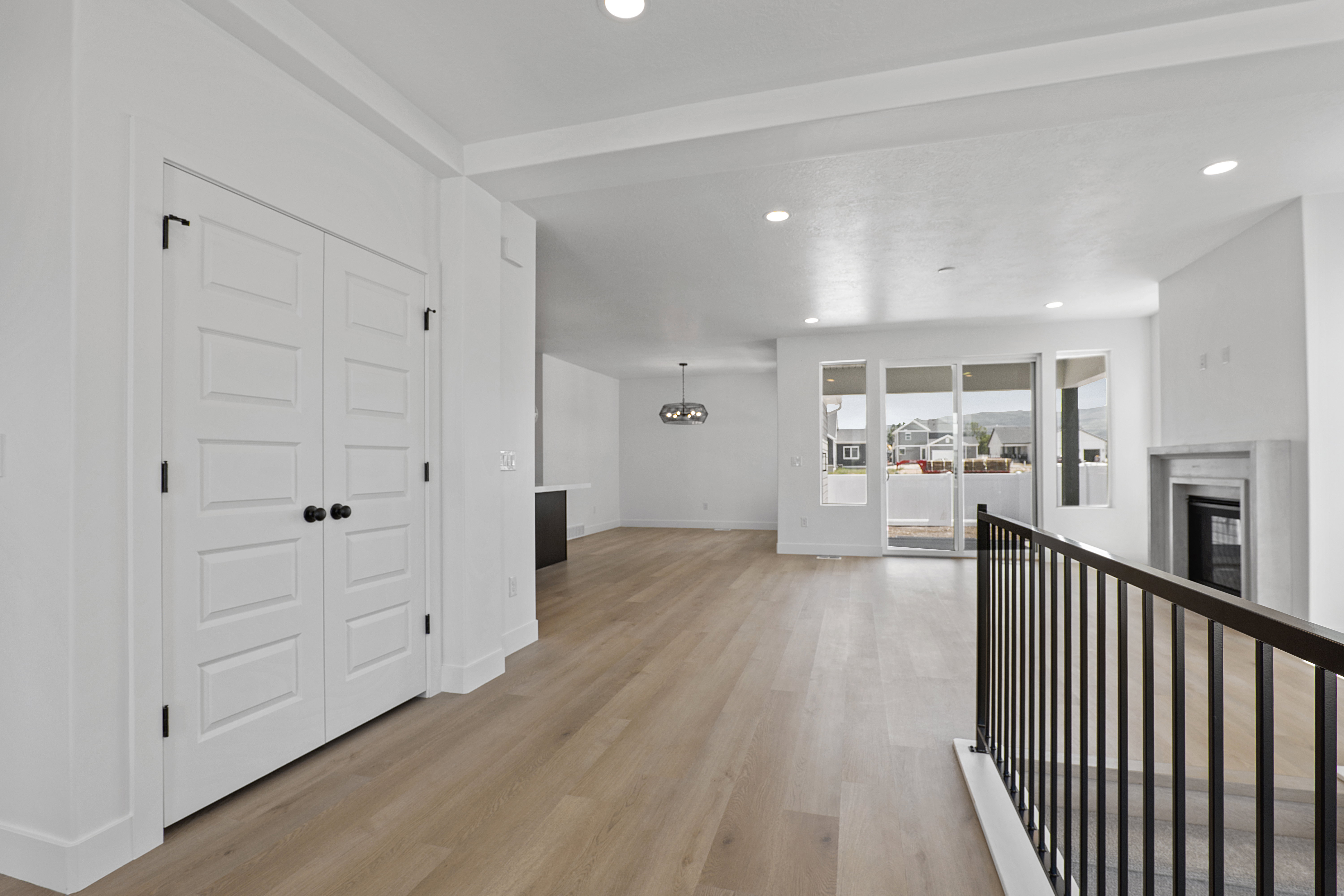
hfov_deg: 96.7
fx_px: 597
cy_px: 448
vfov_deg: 73.7
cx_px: 672
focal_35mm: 16
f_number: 9
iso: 250
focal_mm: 16
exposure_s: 1/13
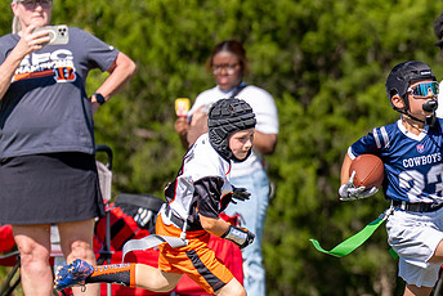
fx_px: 8547
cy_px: 186
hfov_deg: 3.0
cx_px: 416
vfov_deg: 2.0
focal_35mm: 694
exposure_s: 1/3200
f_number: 2.8
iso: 160
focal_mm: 200
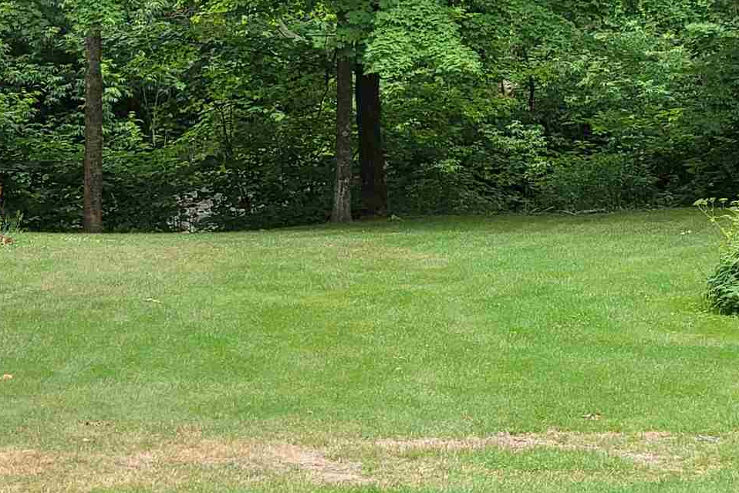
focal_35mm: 169
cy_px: 272
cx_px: 127
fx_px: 3469
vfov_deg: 8.1
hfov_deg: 12.1
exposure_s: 1/155
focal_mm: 7.12
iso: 25
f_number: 2.4
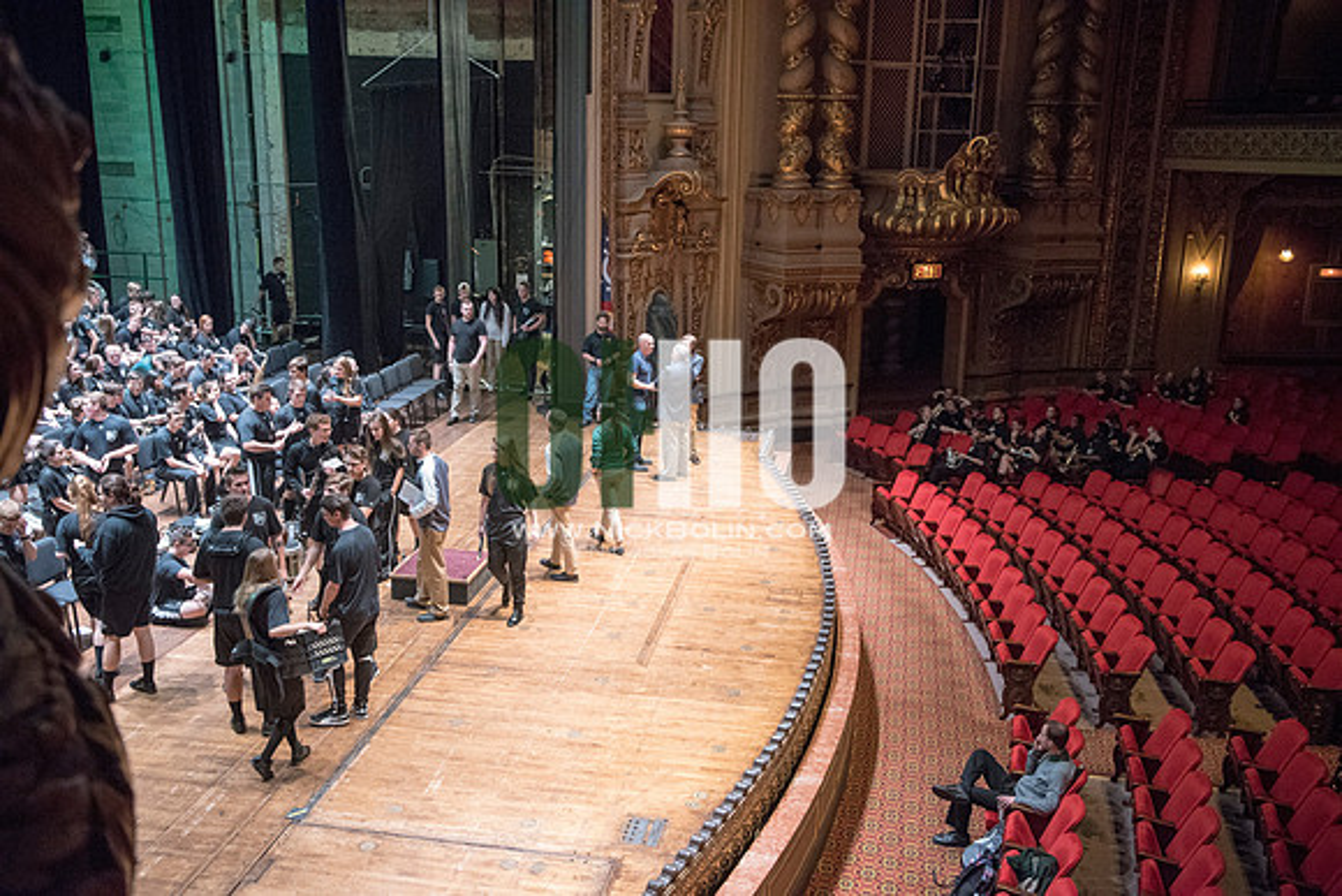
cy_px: 448
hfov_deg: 55.8
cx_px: 671
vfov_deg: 38.9
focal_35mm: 34
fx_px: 1268
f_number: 3.5
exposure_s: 1/160
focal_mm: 34
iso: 4000
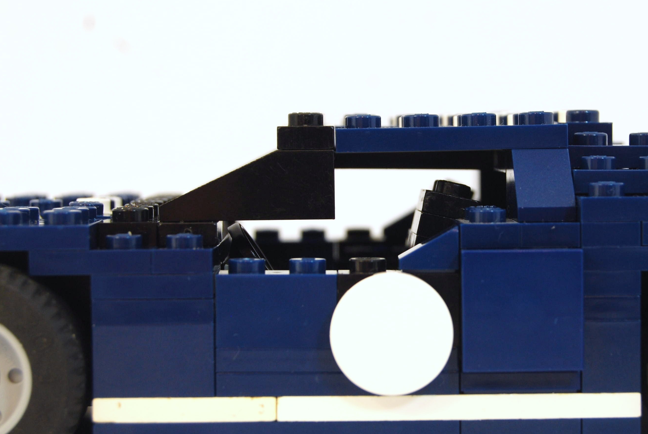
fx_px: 1982
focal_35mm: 110
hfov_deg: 18.5
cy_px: 192
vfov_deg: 12.5
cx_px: 411
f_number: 8
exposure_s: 1/60
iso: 200
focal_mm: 50
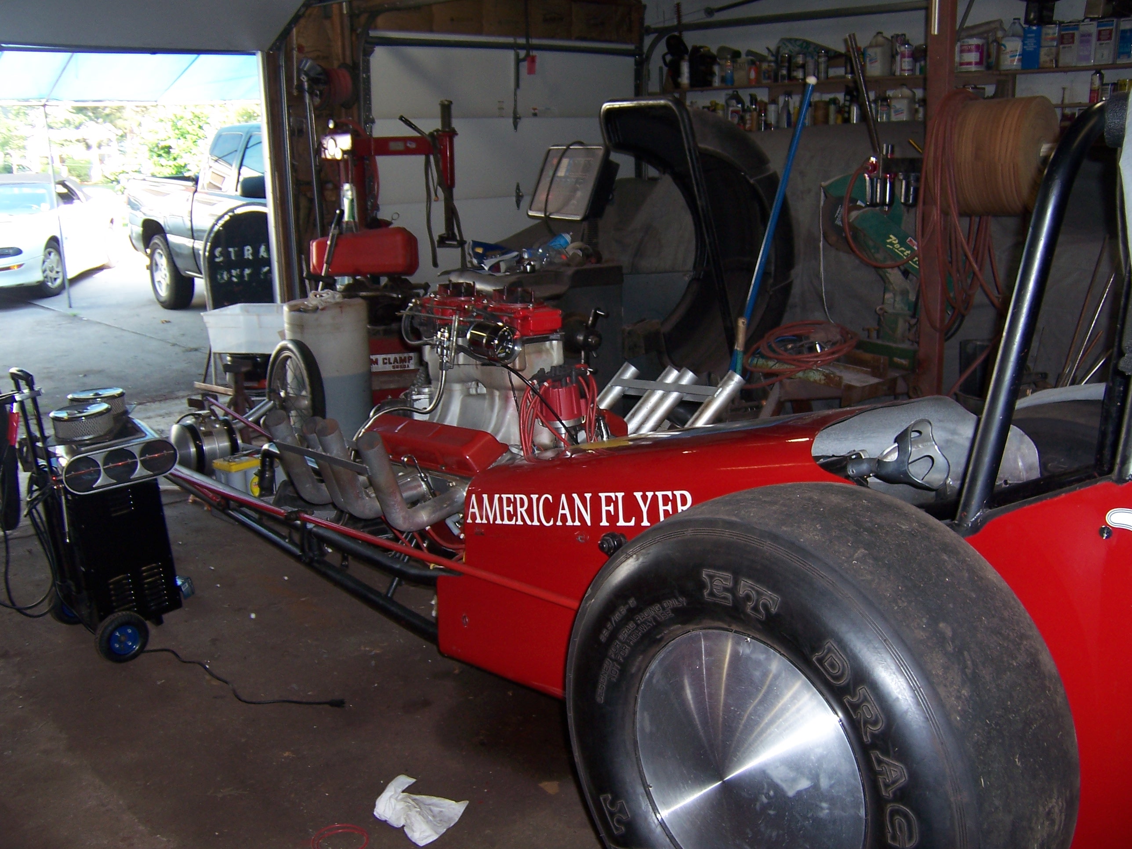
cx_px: 566
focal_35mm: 33
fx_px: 1079
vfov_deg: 42.9
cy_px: 424
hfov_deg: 55.4
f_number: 2.8
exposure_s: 1/60
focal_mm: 5.5
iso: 80
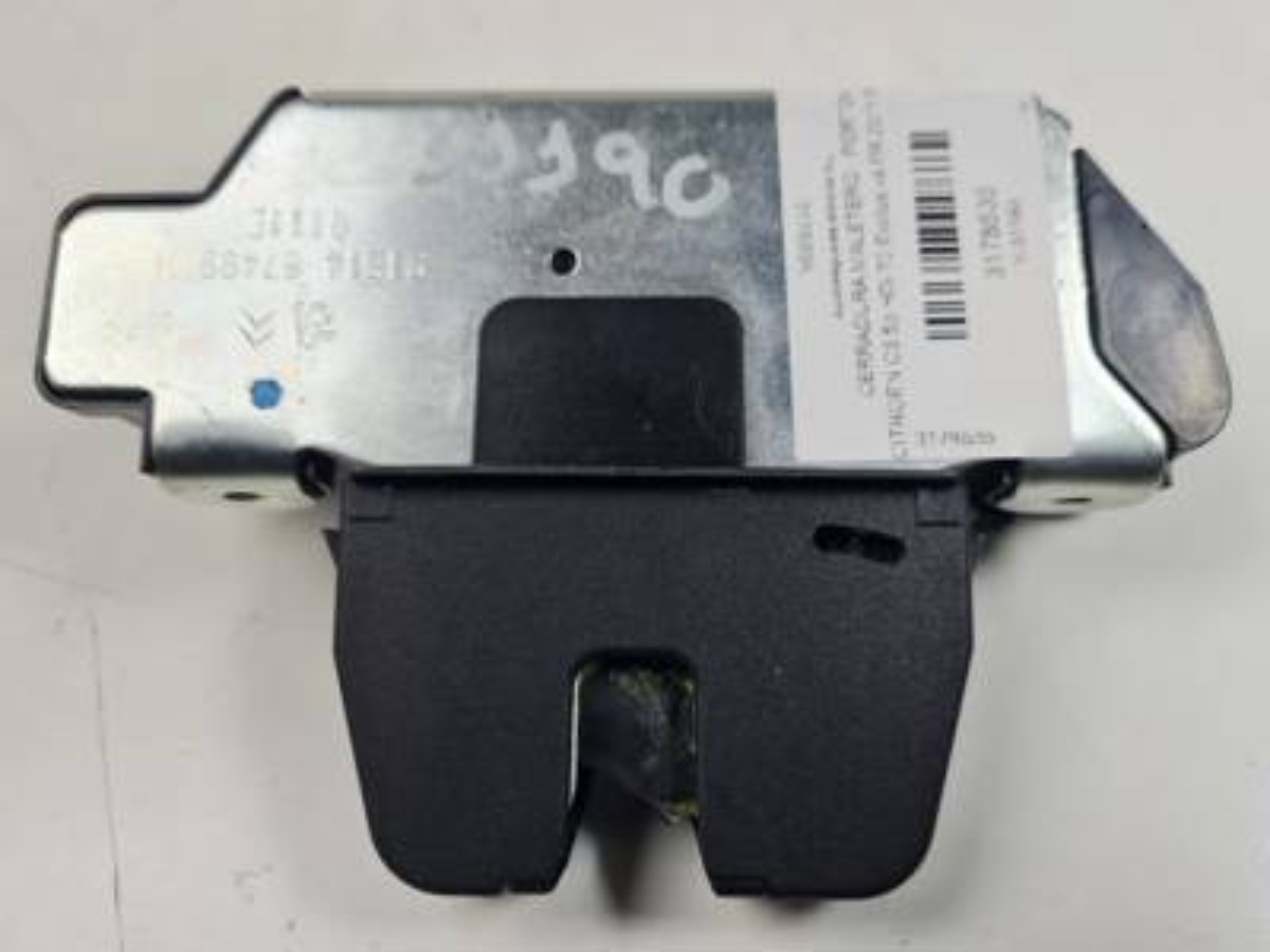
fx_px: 954
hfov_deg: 67.3
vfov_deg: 53.1
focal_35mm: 26
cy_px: 476
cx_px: 635
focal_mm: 5.4
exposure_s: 1/216
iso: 50
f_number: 1.8
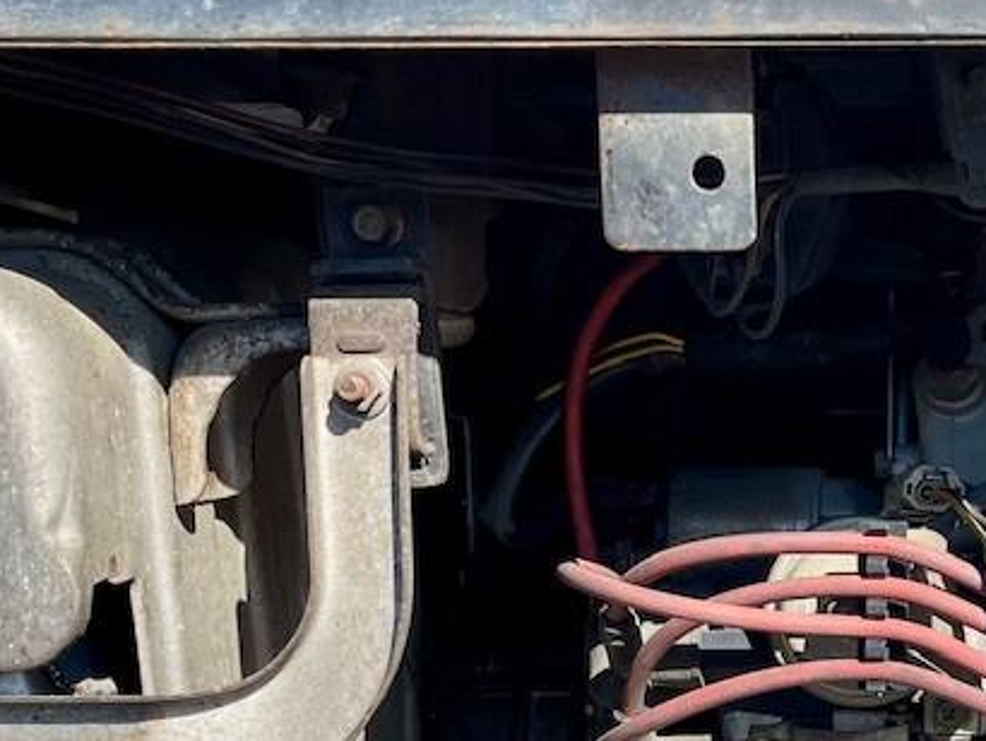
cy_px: 743
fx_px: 2223
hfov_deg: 23.8
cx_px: 1012
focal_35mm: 78
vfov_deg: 18.4
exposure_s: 1/1852
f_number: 1.6
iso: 32
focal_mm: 5.1
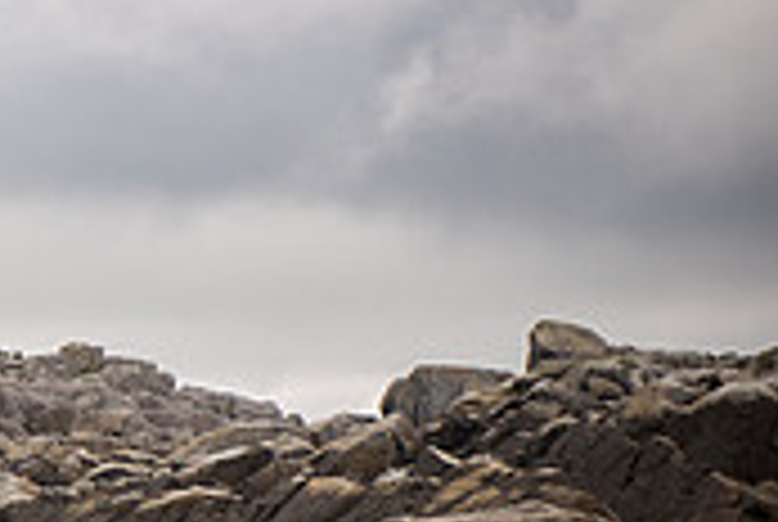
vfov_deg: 5.0
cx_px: -393
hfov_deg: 7.4
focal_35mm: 273
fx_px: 5910
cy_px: 583
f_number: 2.8
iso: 100
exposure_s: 1/800
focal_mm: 70
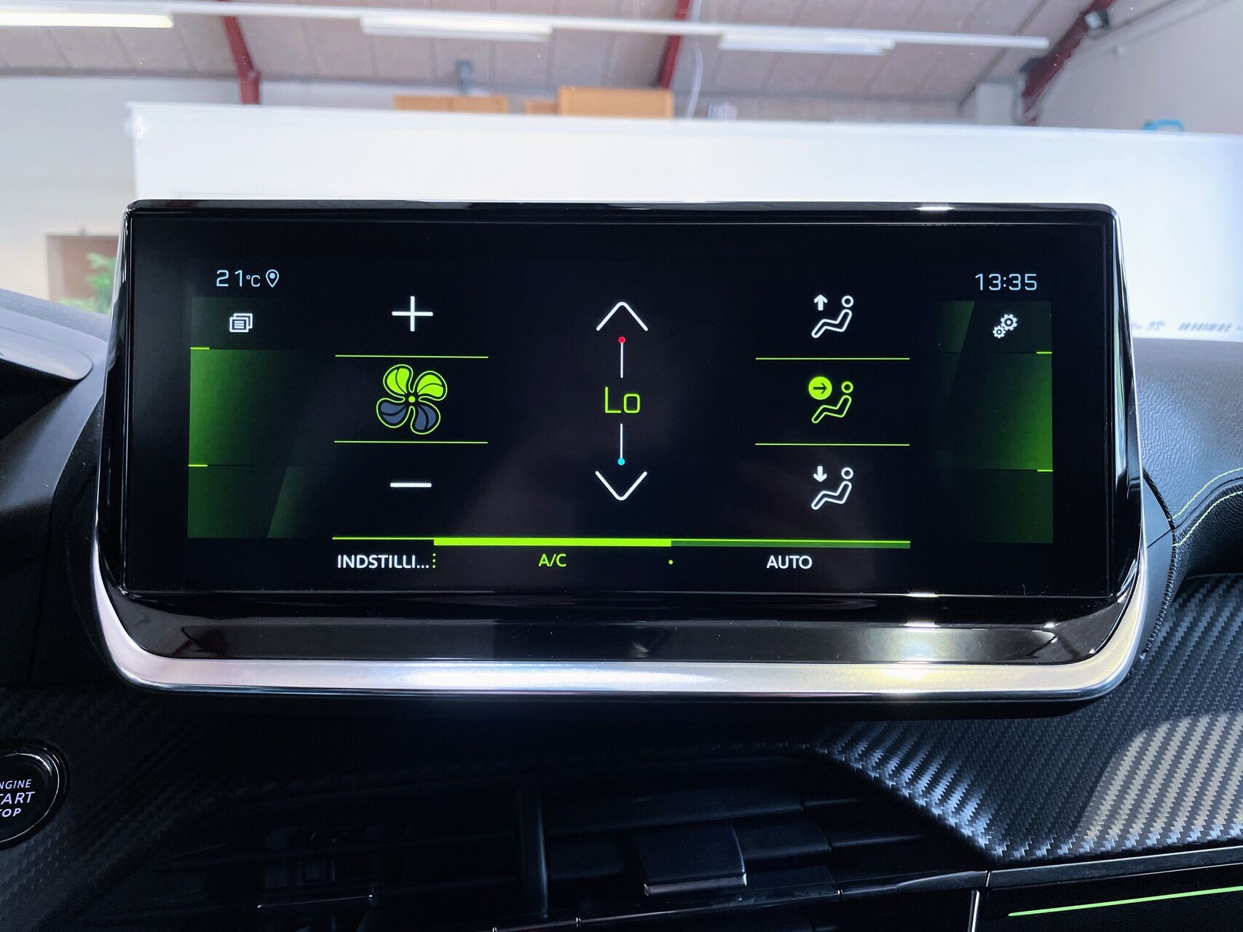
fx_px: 934
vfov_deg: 53.1
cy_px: 466
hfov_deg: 67.3
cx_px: 622
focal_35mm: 26
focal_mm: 4.2
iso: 100
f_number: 1.6
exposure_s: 1/100
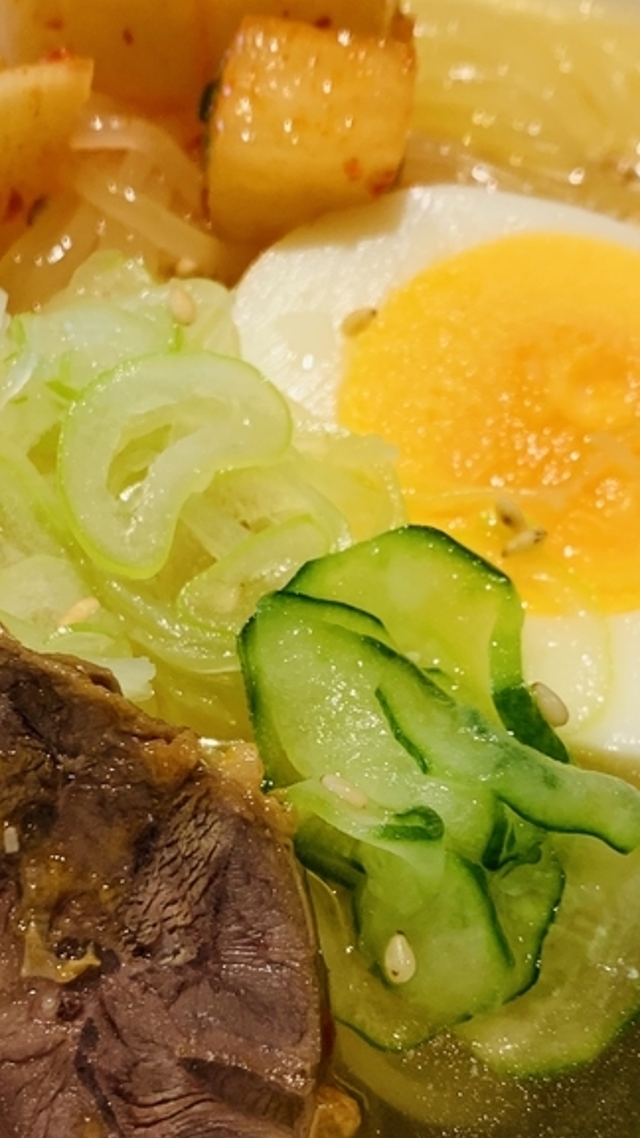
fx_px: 1780
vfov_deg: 35.2
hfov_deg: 20.4
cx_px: 271
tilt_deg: -54.0
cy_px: 745
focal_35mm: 59
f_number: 1.8
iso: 80
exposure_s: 1/50
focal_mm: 4.25
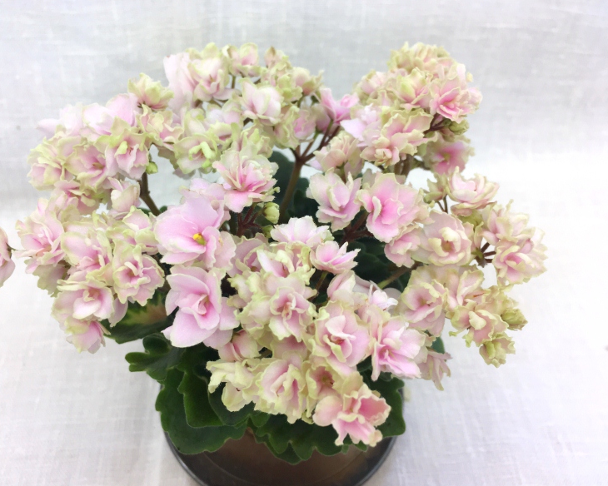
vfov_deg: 47.1
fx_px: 558
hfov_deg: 57.1
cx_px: 276
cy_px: 242
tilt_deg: -48.8
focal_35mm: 31
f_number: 2.2
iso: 40
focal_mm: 4.15
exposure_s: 1/100
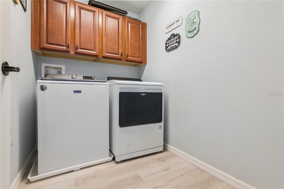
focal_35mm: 16
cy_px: 94
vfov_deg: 73.7
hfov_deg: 96.7
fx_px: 126
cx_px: 142
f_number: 9
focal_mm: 16
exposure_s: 1/20
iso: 800
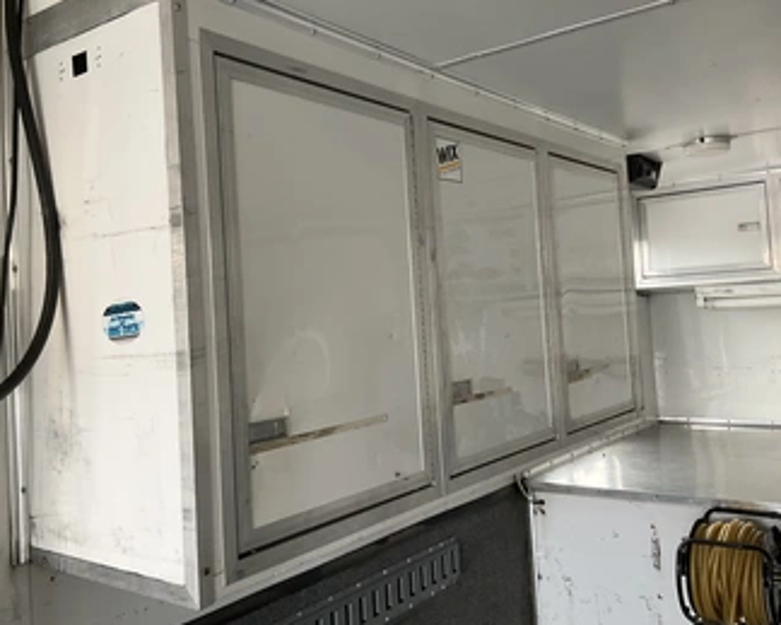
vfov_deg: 42.2
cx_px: 381
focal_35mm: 35
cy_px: 282
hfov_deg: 51.5
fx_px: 809
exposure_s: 1/60
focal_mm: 3
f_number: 1.8
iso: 40
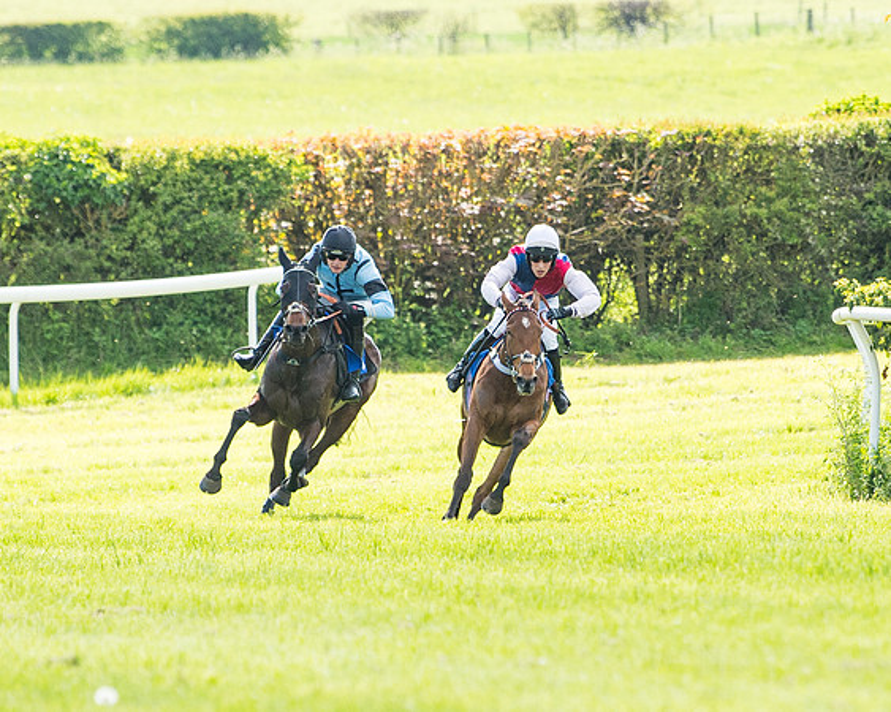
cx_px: 559
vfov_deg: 2.7
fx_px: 15264
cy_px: 407
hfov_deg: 3.3
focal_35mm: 579
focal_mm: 200
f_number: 4
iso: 400
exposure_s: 1/2000
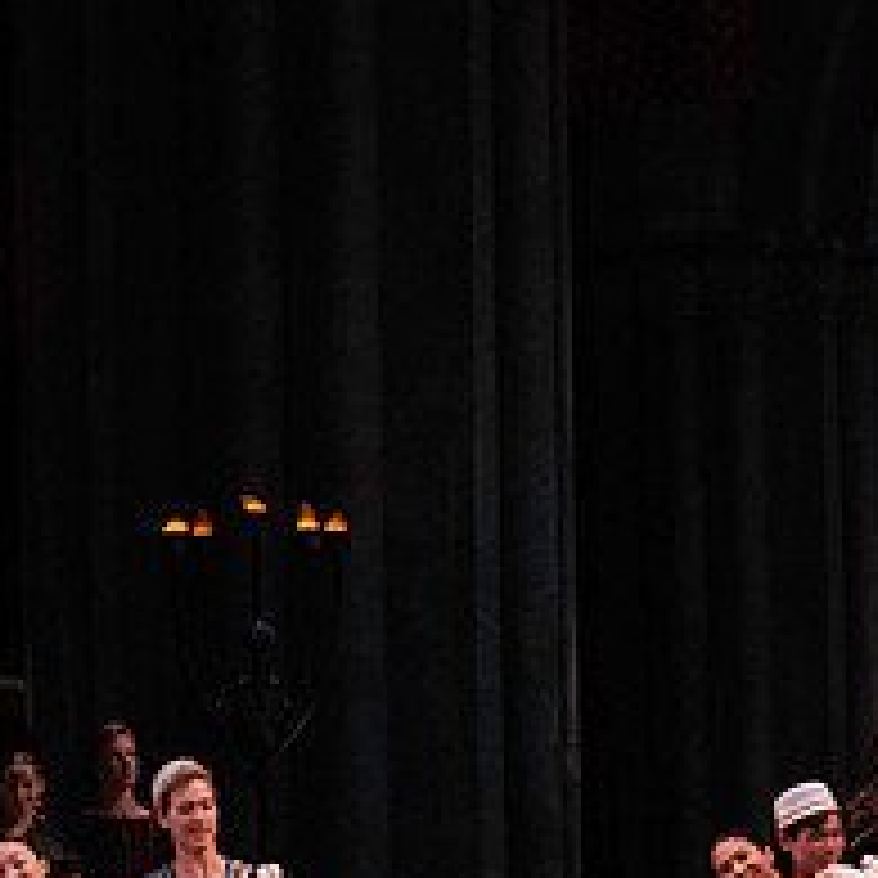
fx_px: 8494
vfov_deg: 5.9
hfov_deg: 5.9
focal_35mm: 296
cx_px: 648
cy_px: 795
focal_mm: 117
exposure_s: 1/400
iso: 12800
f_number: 7.1
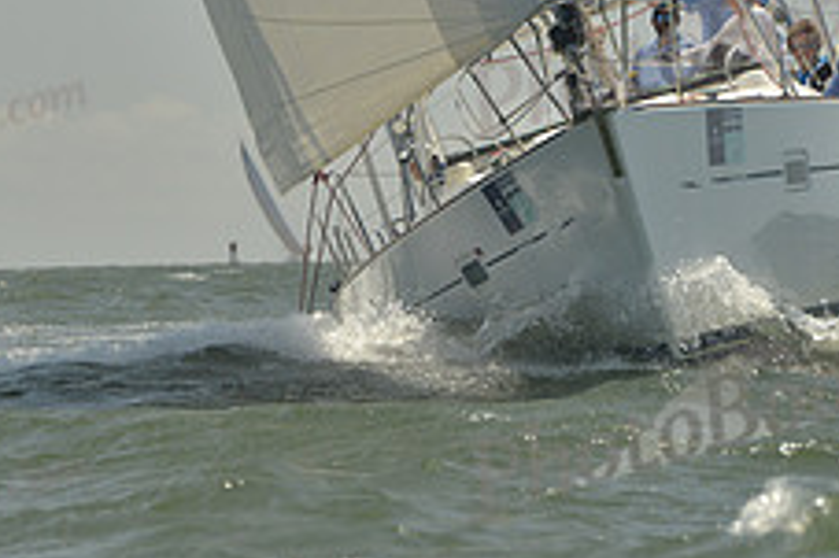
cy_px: -98
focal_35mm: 512
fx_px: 11923
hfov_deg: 4.0
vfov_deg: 2.7
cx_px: 281
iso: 280
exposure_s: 1/1000
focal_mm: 200
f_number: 8
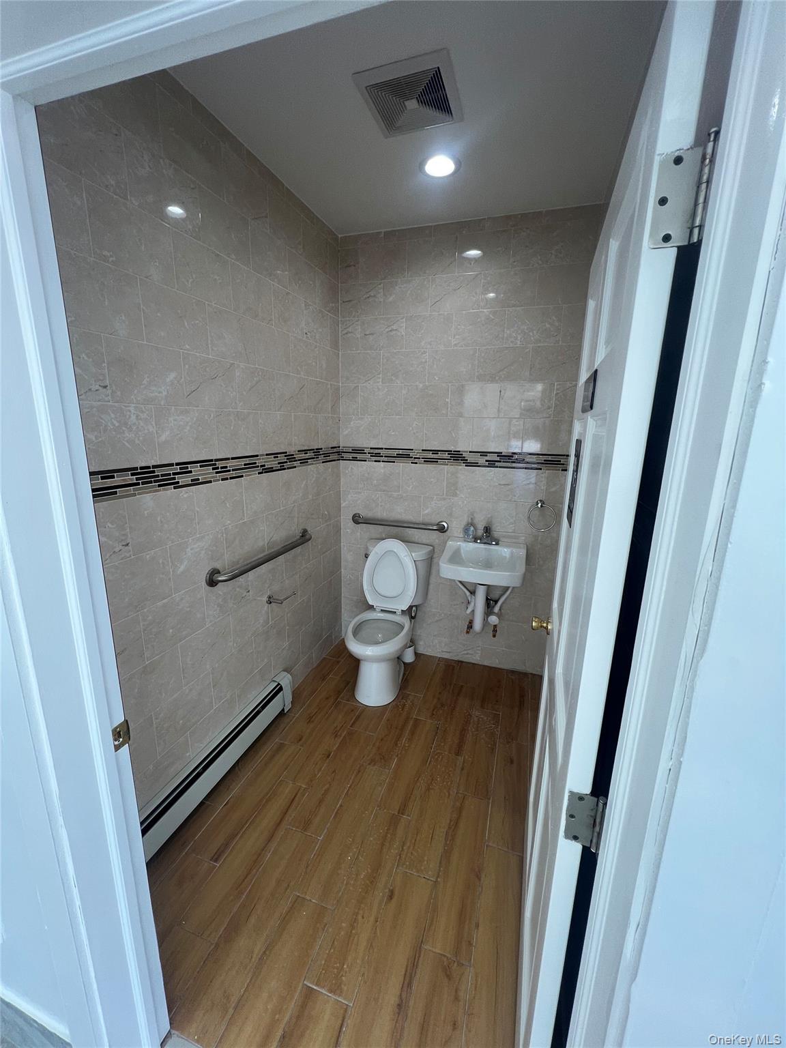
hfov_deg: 89.9
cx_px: 393
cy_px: 524
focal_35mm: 13
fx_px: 394
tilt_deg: -11.4
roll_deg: -1.9
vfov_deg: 106.2
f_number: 1.8
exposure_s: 1/120
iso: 64
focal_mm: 1.57
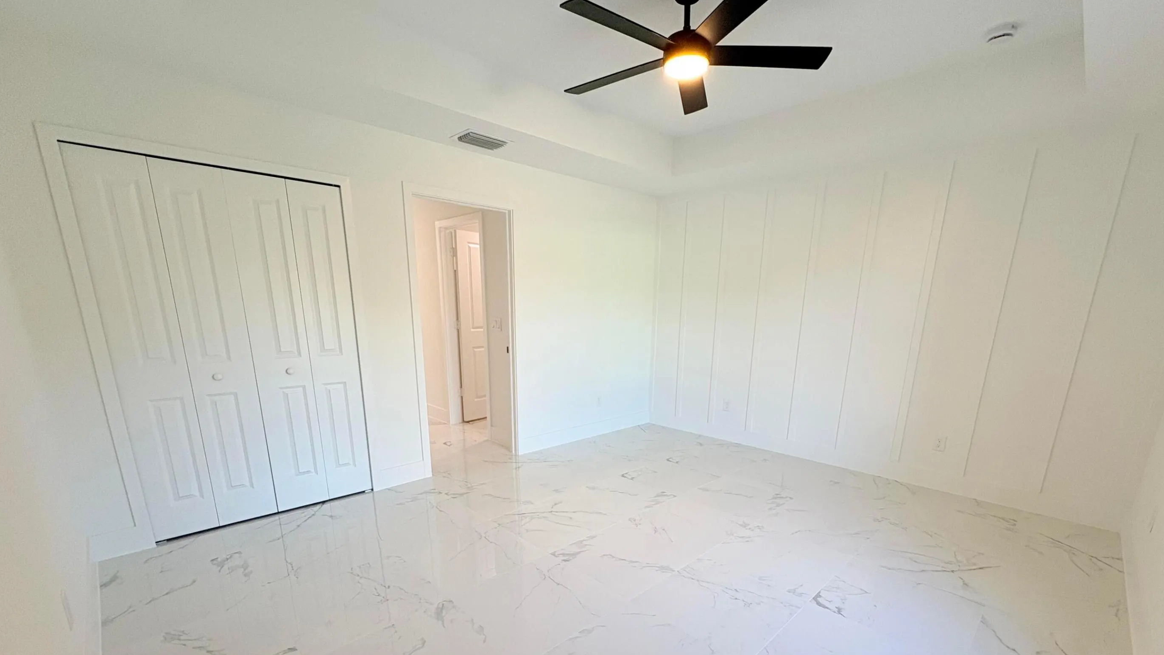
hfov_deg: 99.3
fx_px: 494
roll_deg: -0.4
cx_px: 604
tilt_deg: -13.8
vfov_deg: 65.5
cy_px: 431
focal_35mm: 16
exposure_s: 1/62
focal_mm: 2.22
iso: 64
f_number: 2.2
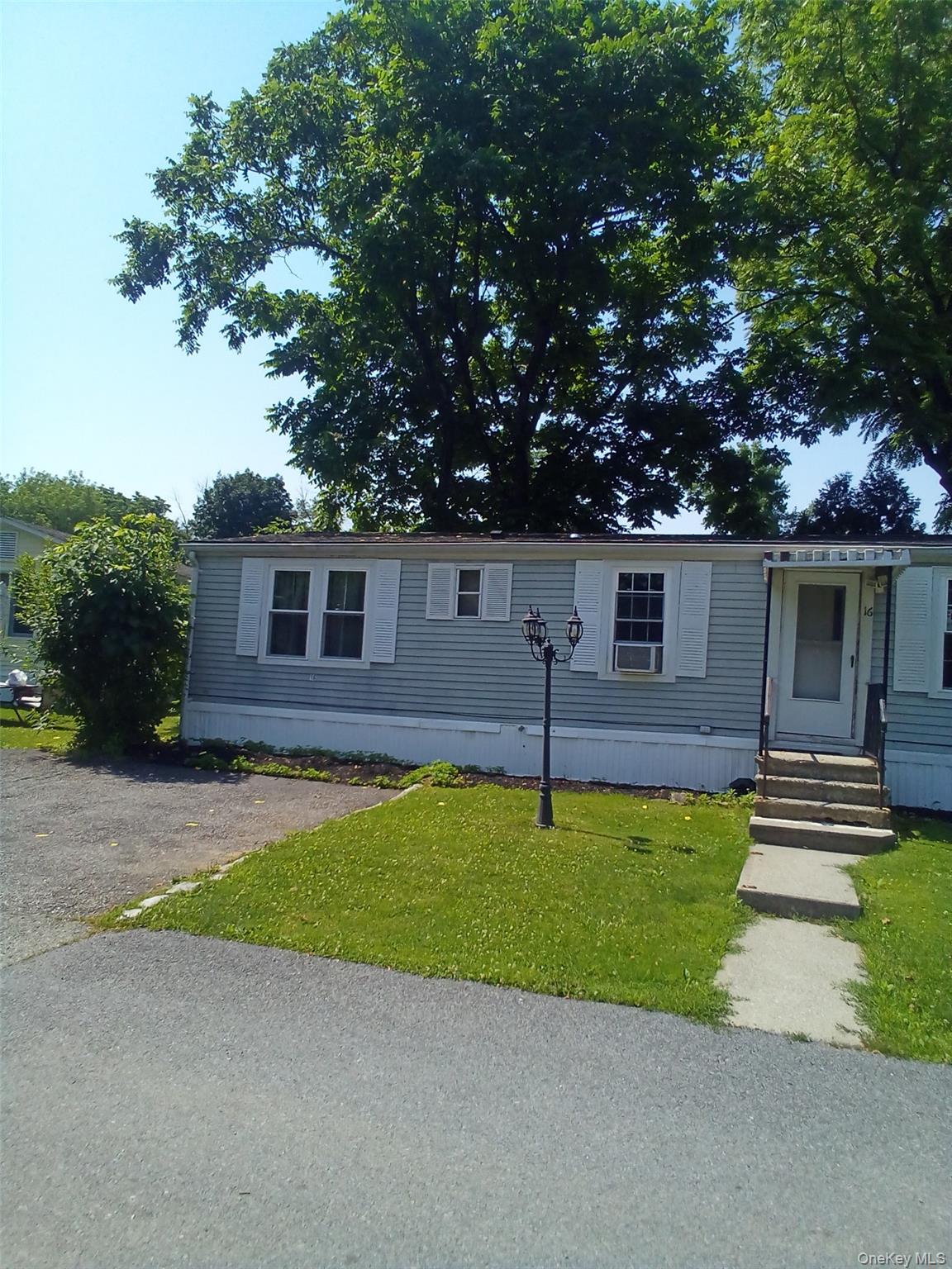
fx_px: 917
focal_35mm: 25
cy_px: 634
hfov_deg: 54.9
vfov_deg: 69.4
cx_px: 476
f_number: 2.4
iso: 104
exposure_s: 1/894
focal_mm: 2.05
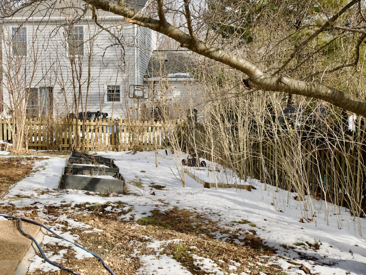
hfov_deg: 43.7
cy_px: 123
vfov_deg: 33.6
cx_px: 150
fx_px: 455
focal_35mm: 43
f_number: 7.1
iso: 220
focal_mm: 24
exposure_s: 1/1000
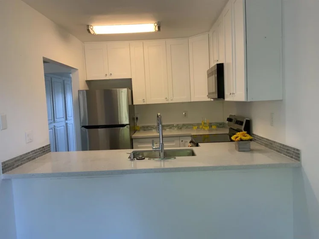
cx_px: 160
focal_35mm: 29
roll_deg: +3.3
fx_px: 267
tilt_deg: -4.2
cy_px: 120
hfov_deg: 61.7
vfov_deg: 48.2
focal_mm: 3
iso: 50
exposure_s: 1/60
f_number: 1.8
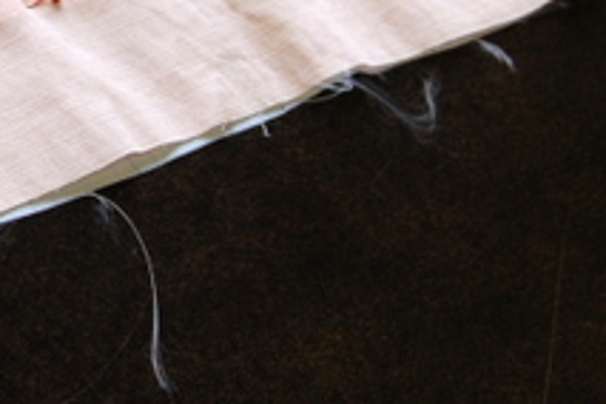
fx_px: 1986
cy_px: 41
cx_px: -26
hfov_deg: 16.9
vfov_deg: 11.5
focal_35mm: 118
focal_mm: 28
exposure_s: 1/125
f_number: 5.6
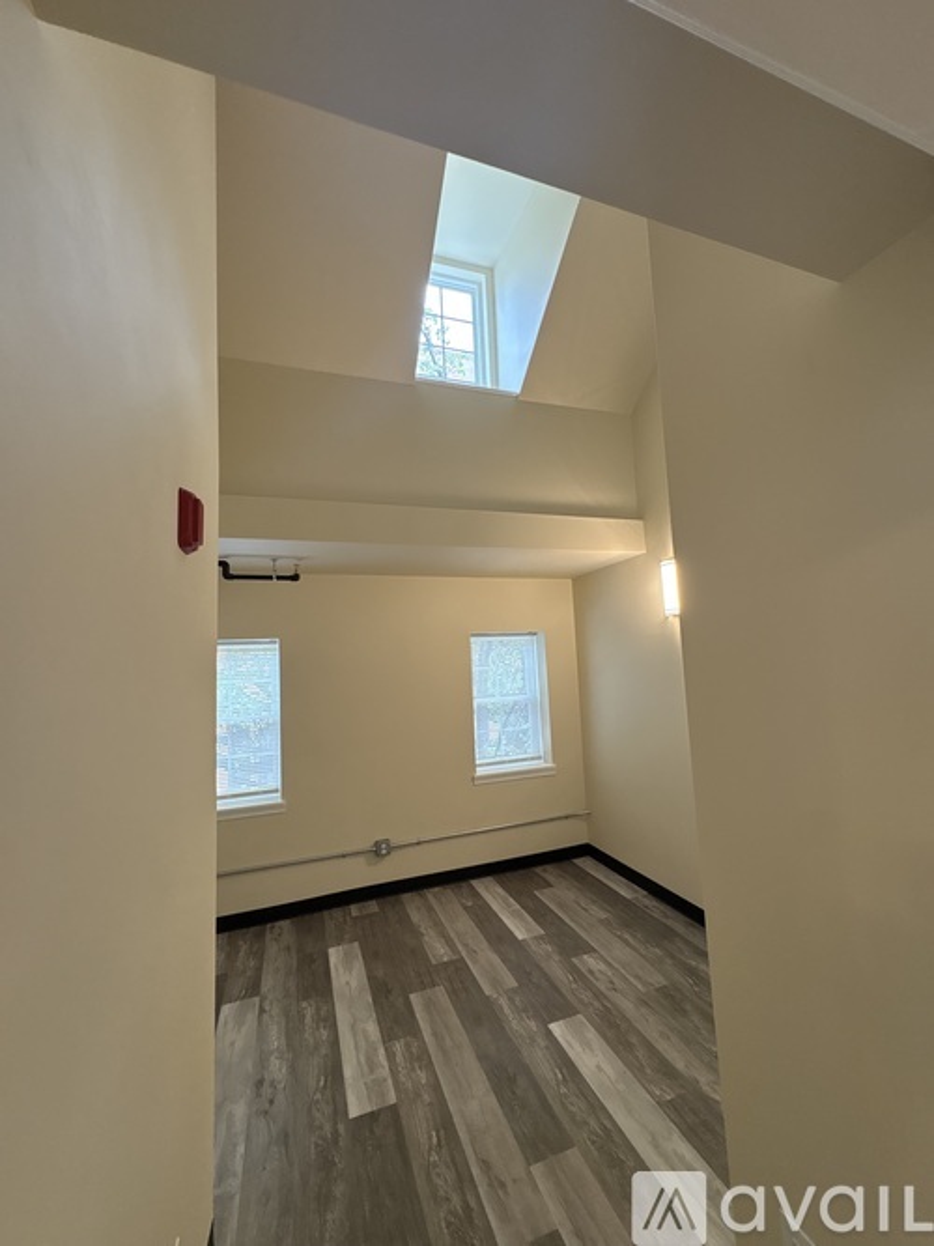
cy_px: 623
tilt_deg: +5.4
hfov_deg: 85.7
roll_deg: +2.8
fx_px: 504
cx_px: 467
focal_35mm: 14
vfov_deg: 102.1
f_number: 2.2
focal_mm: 2.22
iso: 200
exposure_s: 1/120
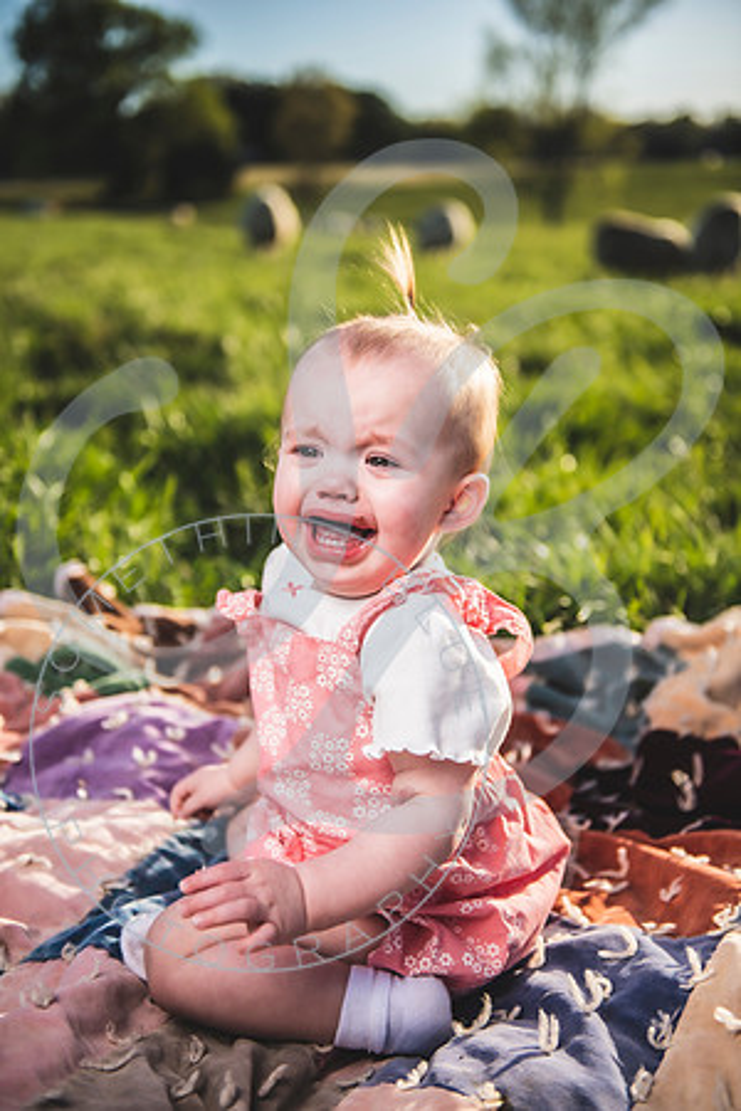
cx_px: 370
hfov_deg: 30.5
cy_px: 556
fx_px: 1358
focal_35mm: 44
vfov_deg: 44.5
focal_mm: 44
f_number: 2.8
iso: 100
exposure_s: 1/1250
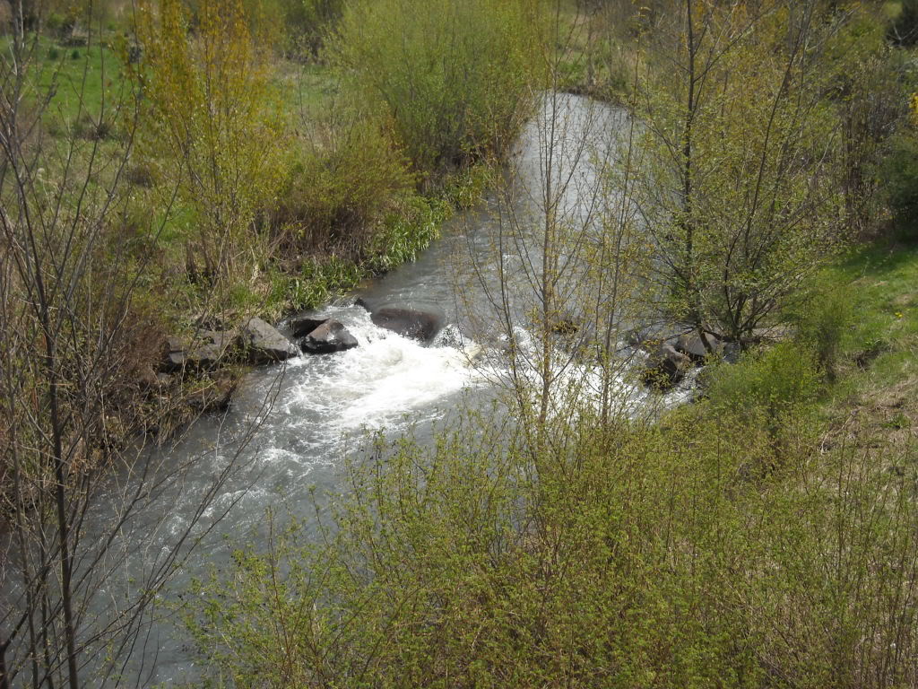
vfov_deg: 27.0
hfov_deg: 35.5
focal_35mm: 54
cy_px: 344
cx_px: 459
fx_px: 1432
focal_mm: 8.85
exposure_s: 1/148
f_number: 6.6
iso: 64
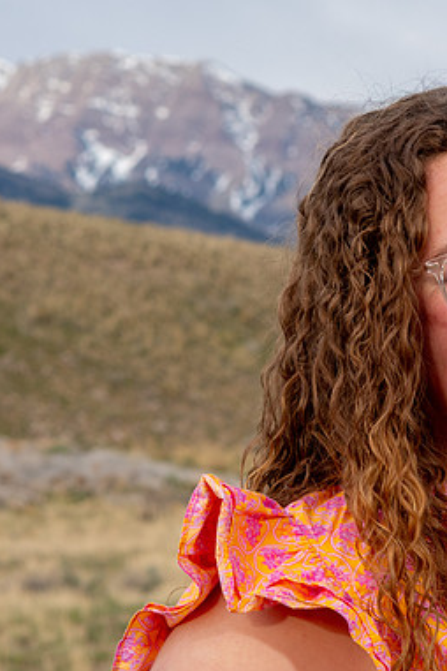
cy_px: 274
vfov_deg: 8.9
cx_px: 364
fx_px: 4302
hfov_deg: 5.9
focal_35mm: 231
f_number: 11
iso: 200
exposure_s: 1/80
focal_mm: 85
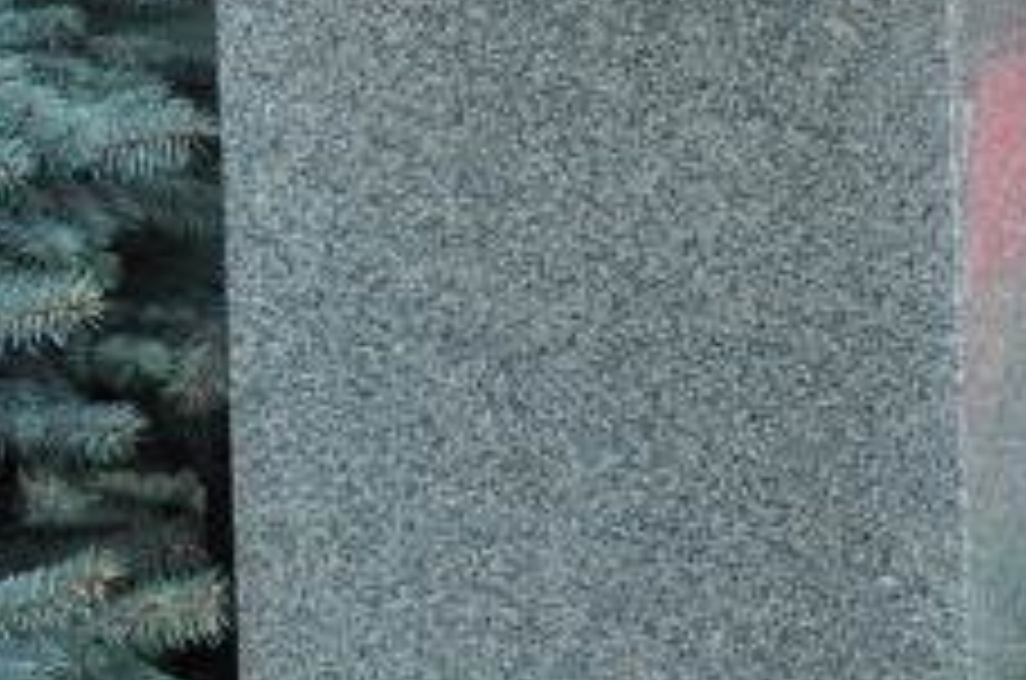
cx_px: 2588
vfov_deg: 5.1
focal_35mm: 270
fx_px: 7679
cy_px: 333
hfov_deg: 7.1
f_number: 9
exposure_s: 1/80
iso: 200
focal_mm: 32
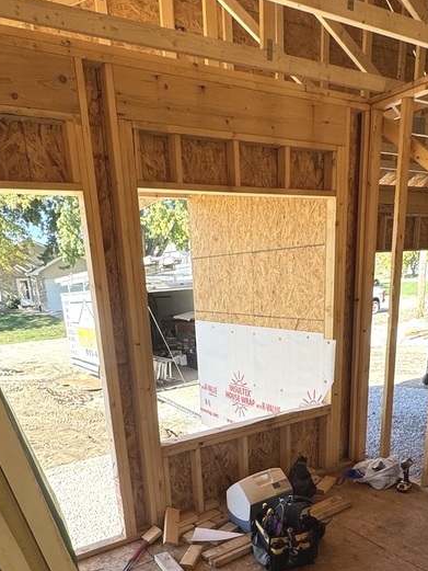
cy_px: 427
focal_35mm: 29
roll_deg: +3.2
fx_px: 478
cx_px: 216
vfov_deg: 58.5
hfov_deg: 48.2
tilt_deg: -18.4
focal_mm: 2.22
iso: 40
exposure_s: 1/366
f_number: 2.2
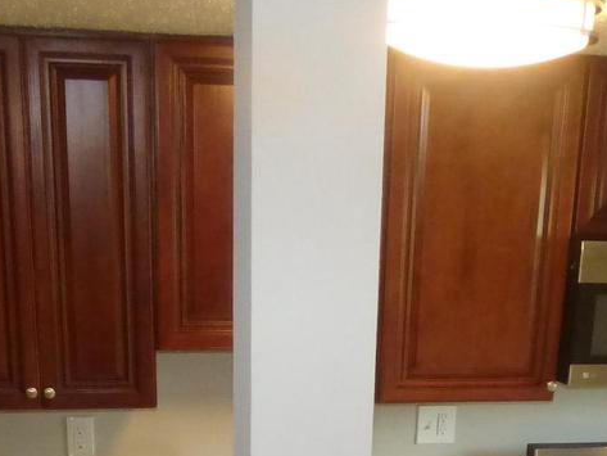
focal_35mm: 67
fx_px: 1175
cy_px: 604
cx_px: 334
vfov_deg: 20.0
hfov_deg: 28.9
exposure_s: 1/60
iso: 800
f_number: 2.9
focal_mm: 3.88
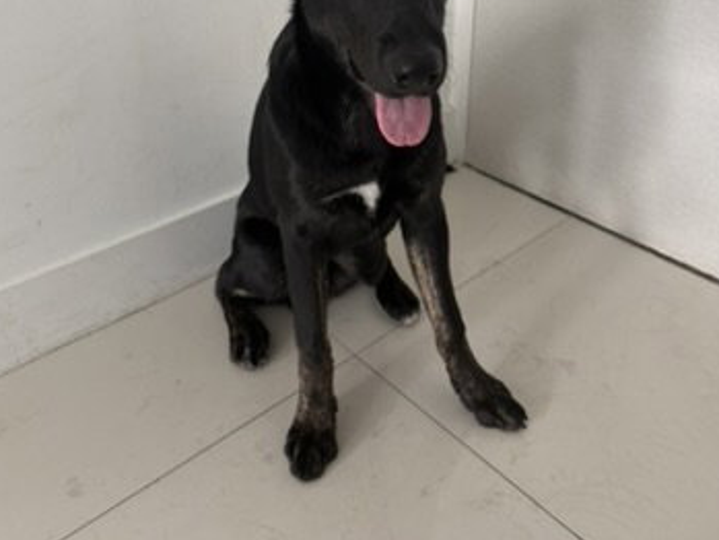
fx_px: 686
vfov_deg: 40.9
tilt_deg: -22.9
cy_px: 99
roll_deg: +0.5
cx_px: 363
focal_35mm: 33
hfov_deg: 55.3
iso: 200
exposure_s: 1/89
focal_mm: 6.76
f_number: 1.78
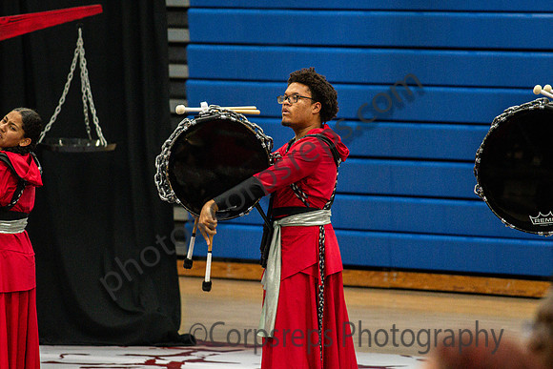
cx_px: 233
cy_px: 185
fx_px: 5066
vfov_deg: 4.2
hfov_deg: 6.2
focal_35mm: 330
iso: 6400
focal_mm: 200
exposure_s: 1/500
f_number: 4
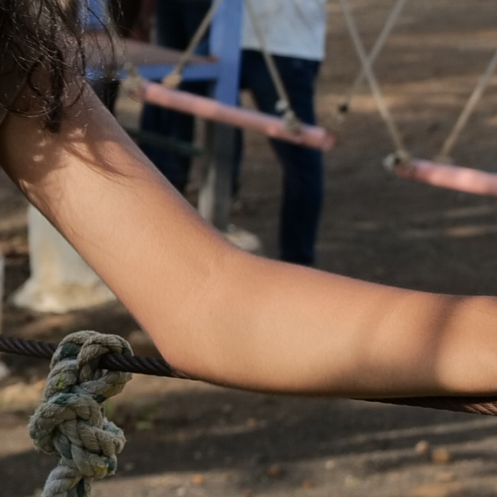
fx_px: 4061
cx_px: -1060
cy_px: 242
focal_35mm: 250
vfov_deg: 7.0
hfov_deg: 6.3
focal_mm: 37
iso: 100
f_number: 8
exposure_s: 1/125
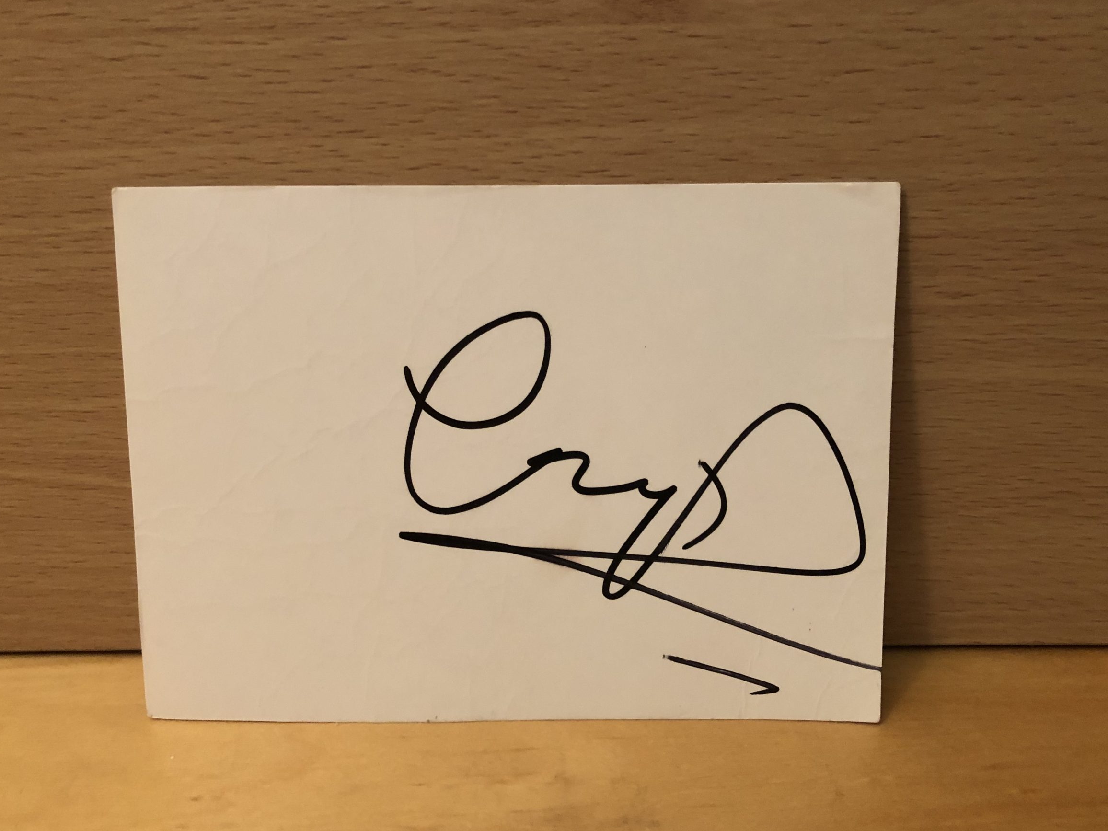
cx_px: 541
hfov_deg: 58.3
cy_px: 419
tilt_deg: -23.9
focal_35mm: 31
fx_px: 992
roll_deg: +0.6
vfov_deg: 45.4
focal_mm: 3.99
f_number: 1.8
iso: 100
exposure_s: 1/9
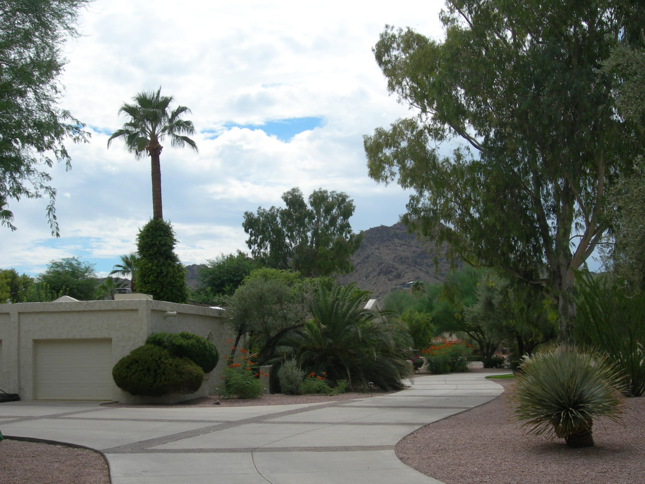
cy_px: 277
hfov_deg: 40.4
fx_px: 876
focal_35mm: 47
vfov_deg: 30.8
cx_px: 340
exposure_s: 1/806
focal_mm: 7.8
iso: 50
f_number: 4.8
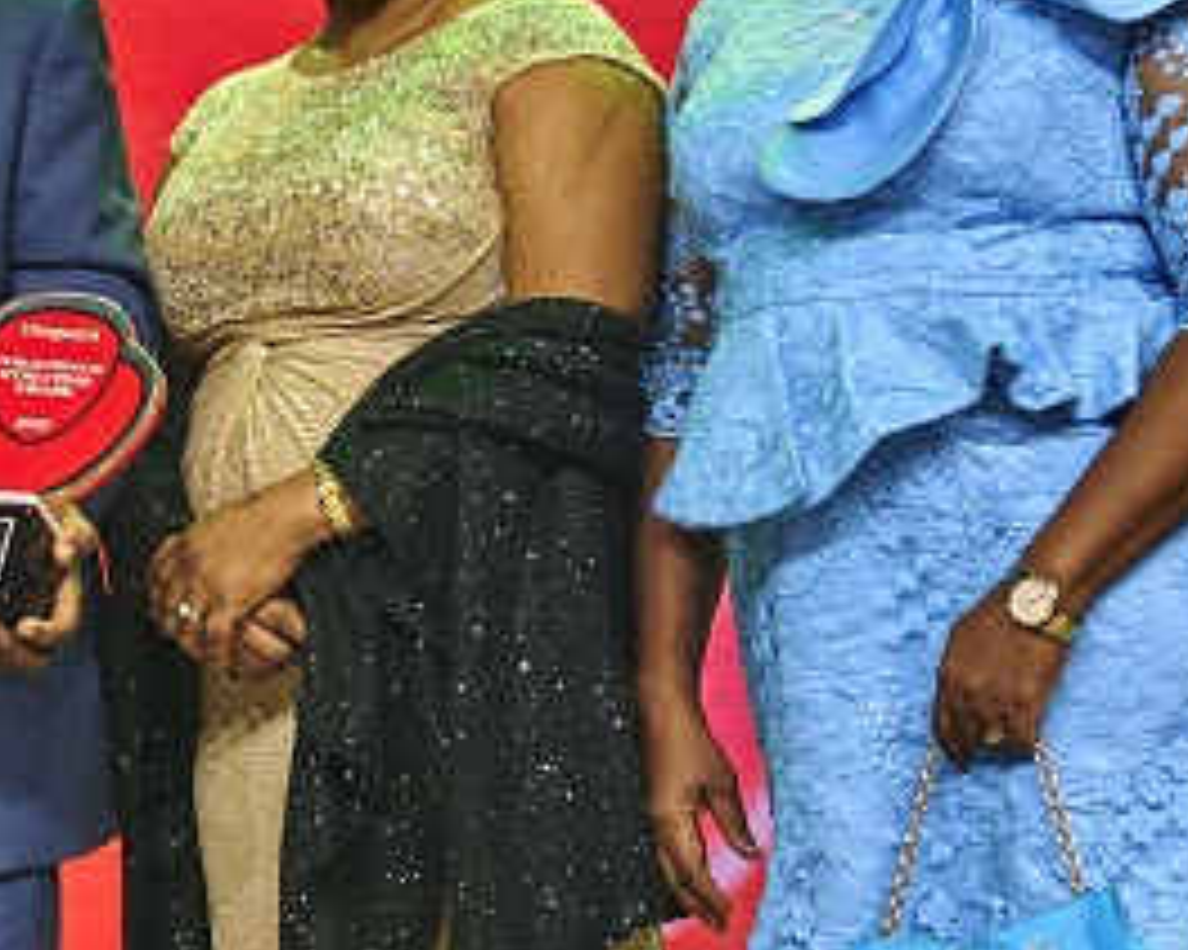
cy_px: 594
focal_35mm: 233
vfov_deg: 6.6
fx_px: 8189
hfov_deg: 8.2
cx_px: -241
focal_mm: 70
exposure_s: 1/500
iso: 500
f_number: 3.2
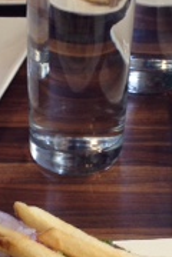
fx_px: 874
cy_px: 213
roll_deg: -0.3
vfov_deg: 16.6
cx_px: 36
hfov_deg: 11.2
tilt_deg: -40.2
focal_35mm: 122
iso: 50
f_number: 2.4
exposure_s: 1/30
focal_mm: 4.12
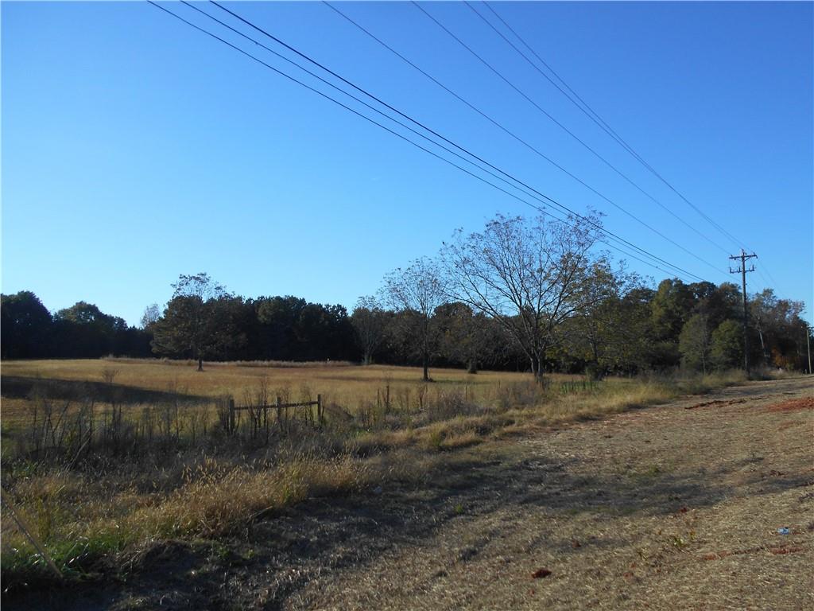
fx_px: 611
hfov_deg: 67.3
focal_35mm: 26
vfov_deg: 53.1
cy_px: 306
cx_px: 407
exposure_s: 1/1000
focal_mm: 4.6
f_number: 3.2
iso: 80
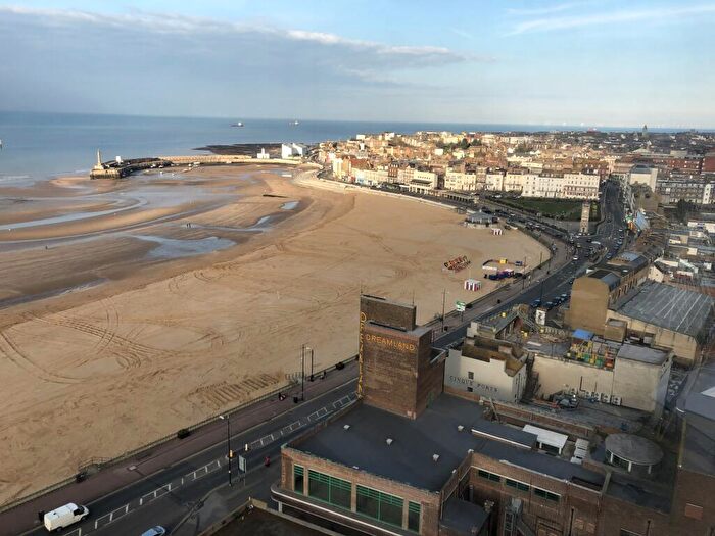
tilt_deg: -14.4
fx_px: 578
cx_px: 358
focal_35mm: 28
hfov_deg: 63.4
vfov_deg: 49.7
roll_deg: -1.3
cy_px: 268
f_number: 1.8
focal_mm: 4
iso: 20
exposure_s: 1/906
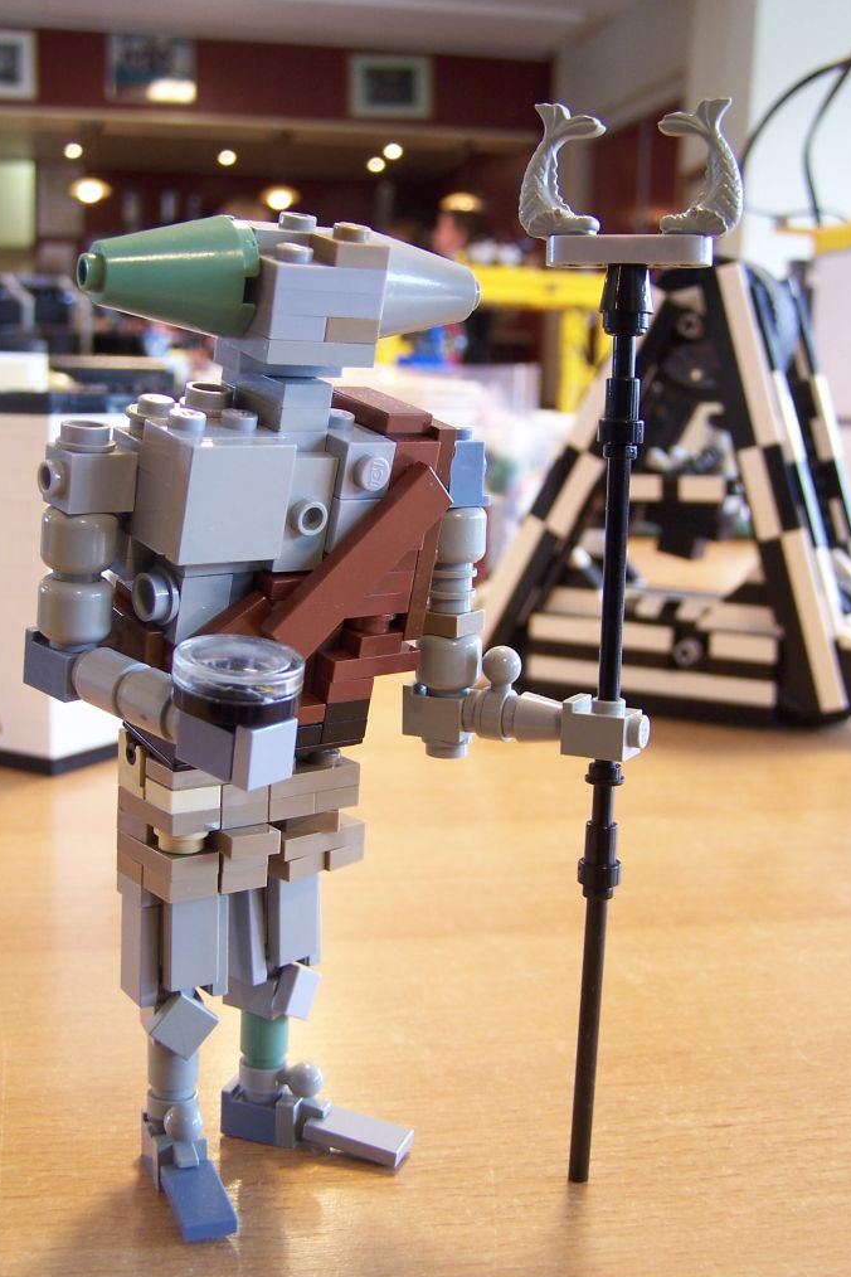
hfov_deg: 31.9
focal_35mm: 42
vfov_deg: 46.4
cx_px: 394
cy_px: 642
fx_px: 1489
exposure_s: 1/6
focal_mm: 6.7
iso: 80
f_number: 2.8
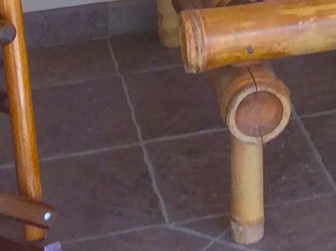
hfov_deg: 11.4
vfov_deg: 8.3
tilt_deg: -15.0
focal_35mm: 171
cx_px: 378
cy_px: -243
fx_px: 1657
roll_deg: +2.6
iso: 32
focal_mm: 3.3
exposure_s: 1/30
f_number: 2.4
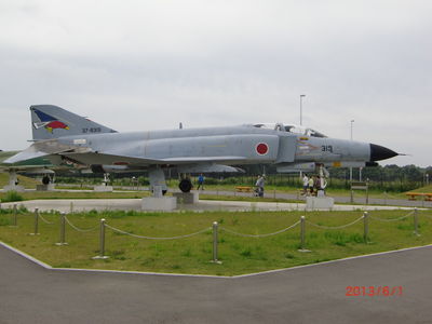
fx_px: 487
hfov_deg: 47.9
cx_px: 216
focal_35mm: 39
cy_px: 162
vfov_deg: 36.8
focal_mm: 6.9
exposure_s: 1/200
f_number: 8
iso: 64
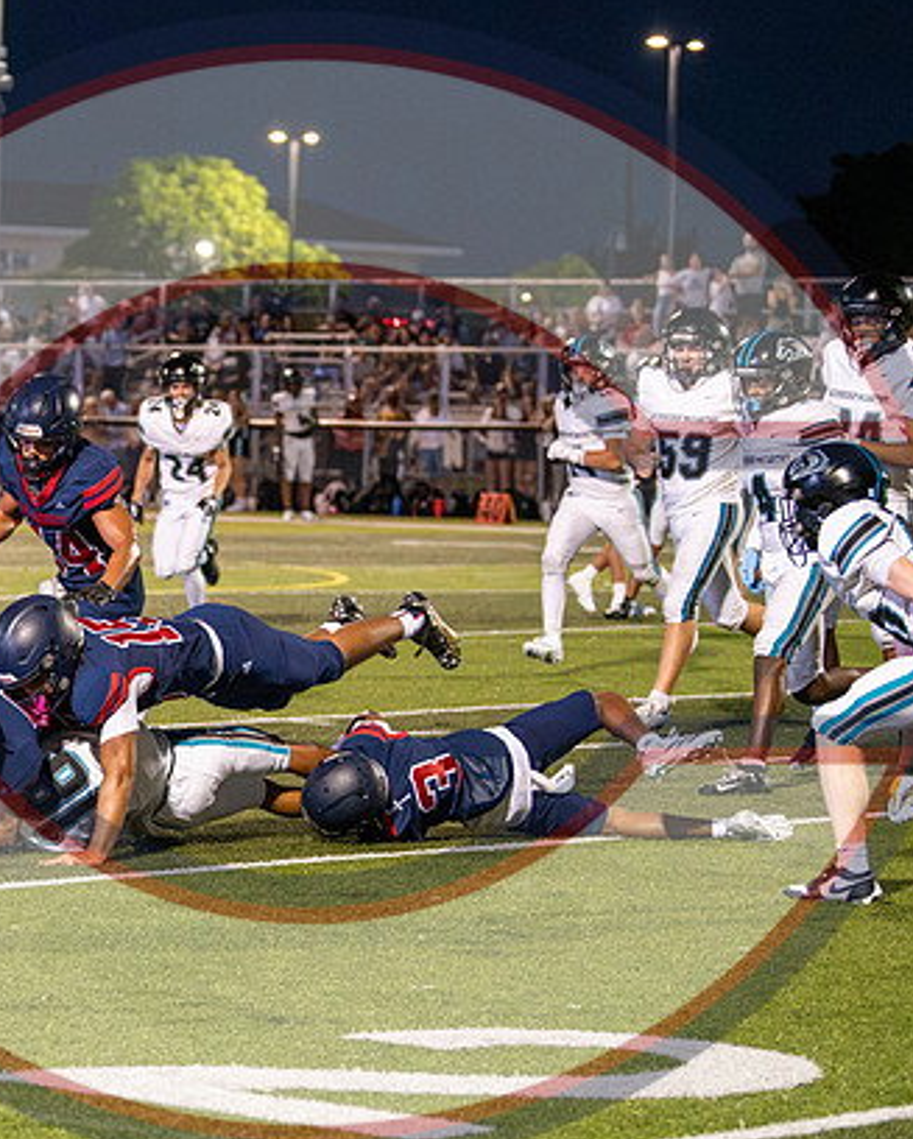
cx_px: -129
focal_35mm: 167
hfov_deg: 9.2
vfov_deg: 11.5
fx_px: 5634
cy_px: 752
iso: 10000
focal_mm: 82
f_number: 2.8
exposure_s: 1/1000
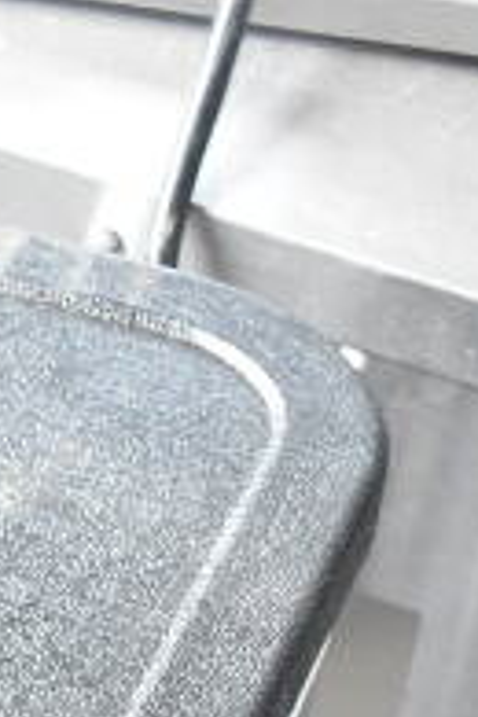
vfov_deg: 12.0
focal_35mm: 155
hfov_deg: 8.7
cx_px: -114
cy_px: 1383
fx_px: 3087
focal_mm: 22
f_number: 5.6
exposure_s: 1/125
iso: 1600
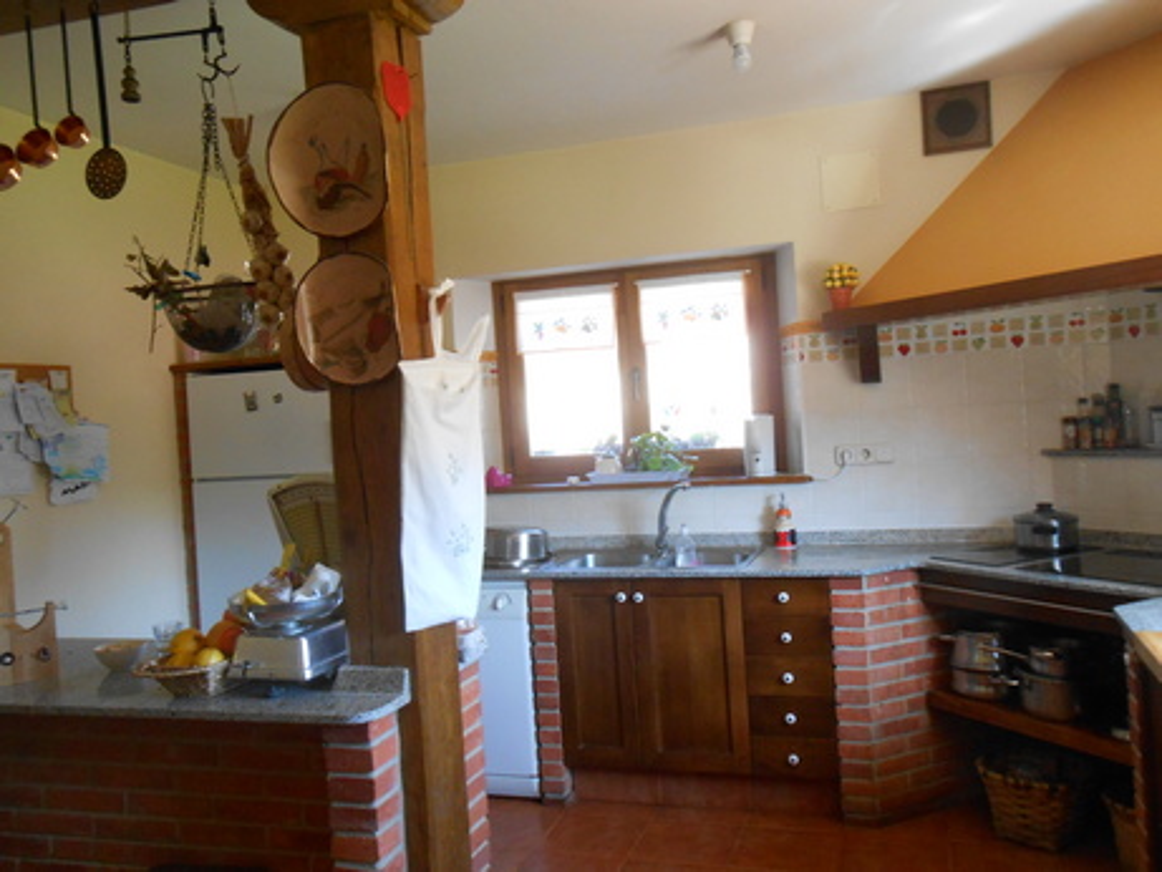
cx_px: 581
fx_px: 1007
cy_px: 436
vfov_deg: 46.8
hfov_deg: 60.0
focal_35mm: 30
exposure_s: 1/30
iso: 320
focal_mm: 5.3
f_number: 3.8
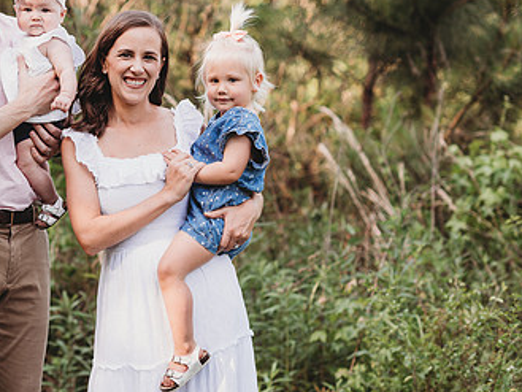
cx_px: 89
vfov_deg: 10.3
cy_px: 145
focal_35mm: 144
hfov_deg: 13.6
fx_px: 2172
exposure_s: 1/250
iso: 100
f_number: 2.2
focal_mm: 85
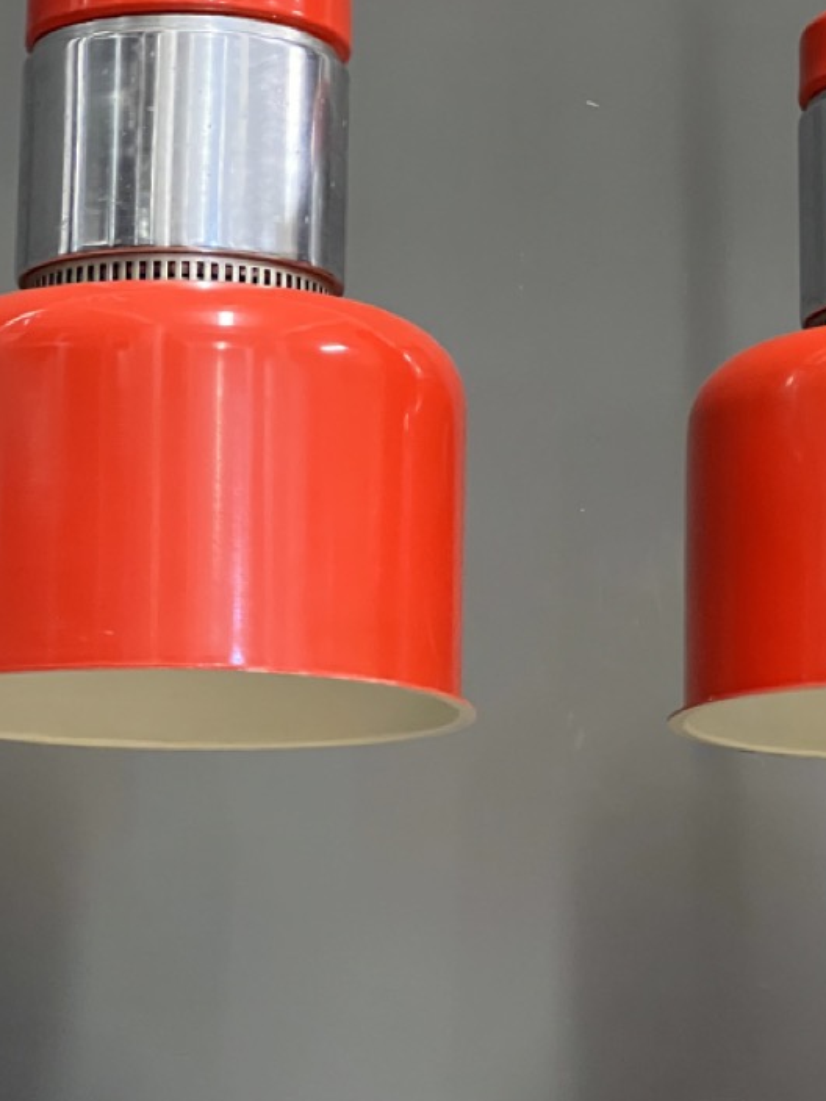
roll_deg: +1.1
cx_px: 549
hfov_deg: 10.6
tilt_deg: +13.2
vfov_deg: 14.1
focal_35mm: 140
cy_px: 311
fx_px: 4454
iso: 1000
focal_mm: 9
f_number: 2.8
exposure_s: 1/34
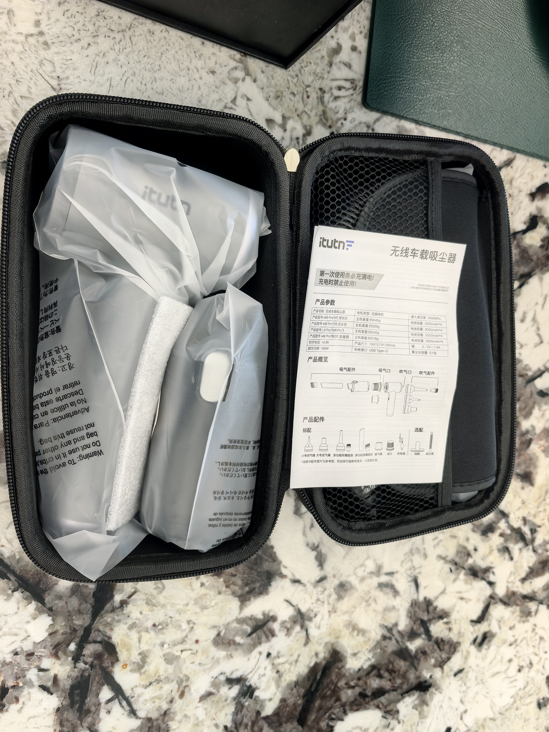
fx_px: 571
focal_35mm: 27
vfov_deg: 65.3
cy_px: 366
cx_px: 274
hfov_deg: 51.4
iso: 250
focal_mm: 6.98
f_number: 2
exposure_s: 1/50
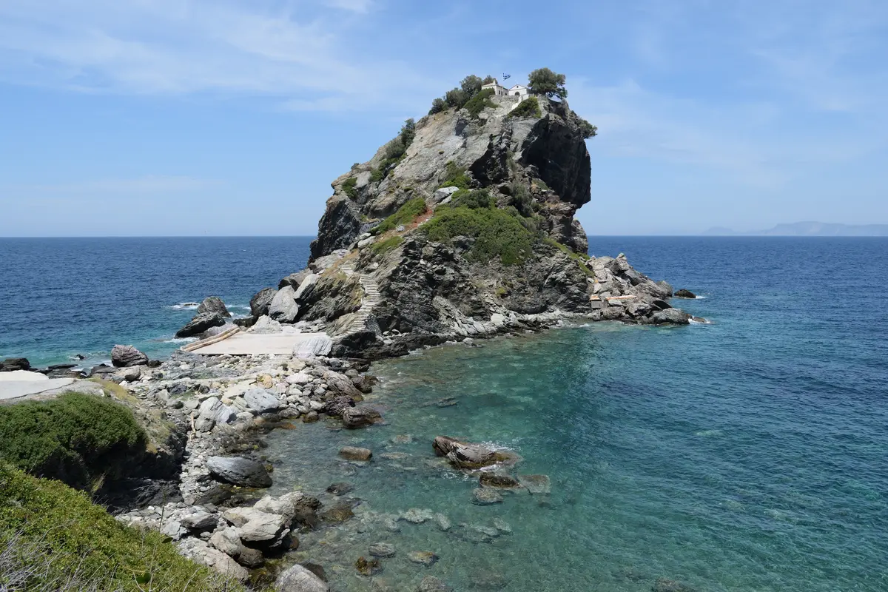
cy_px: 296
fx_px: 666
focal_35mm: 27
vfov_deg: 47.9
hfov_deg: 67.4
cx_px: 444
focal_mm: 18
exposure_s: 1/320
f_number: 9
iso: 100
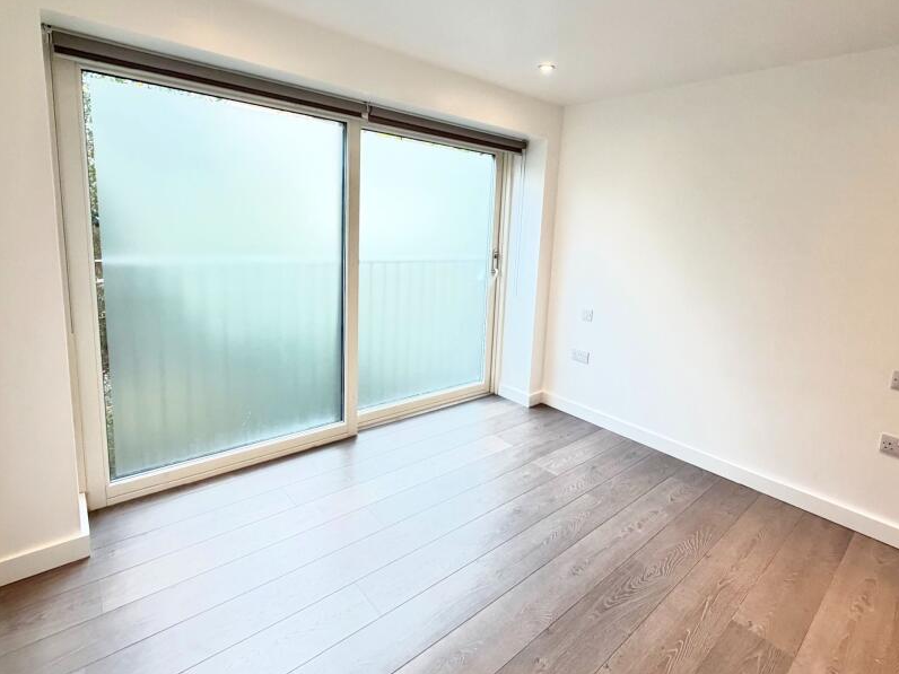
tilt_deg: -8.6
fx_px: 467
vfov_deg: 71.3
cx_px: 486
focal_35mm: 18
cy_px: 296
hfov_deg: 87.6
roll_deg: -3.1
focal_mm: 2.22
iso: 320
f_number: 2.2
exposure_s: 1/50
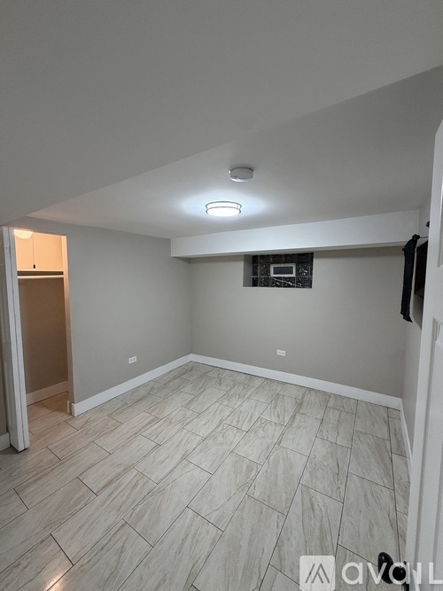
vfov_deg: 102.1
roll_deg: -0.2
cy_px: 296
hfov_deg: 85.7
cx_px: 222
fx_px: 239
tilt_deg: -3.3
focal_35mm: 14
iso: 200
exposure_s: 1/60
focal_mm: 2.22
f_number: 2.2
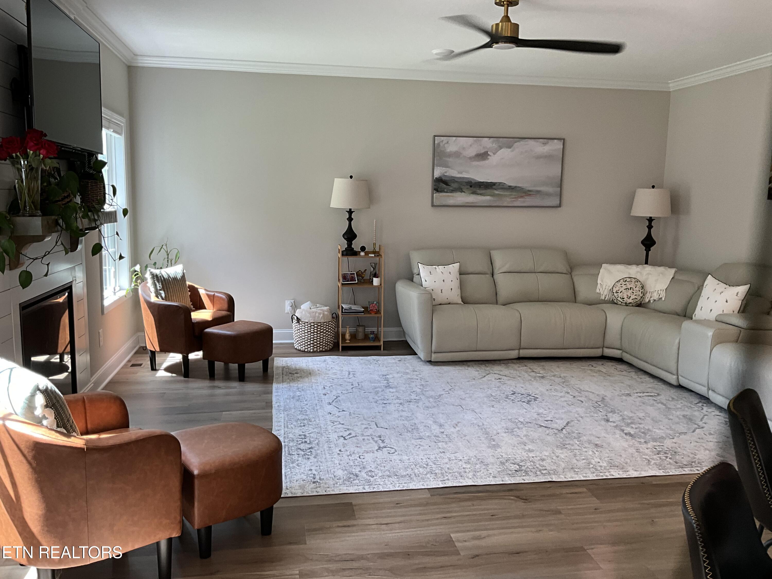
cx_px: 386
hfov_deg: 61.7
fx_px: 647
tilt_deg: -8.0
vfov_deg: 48.2
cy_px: 290
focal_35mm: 29
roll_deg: -1.2
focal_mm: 3
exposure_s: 1/60
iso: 40
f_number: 1.8
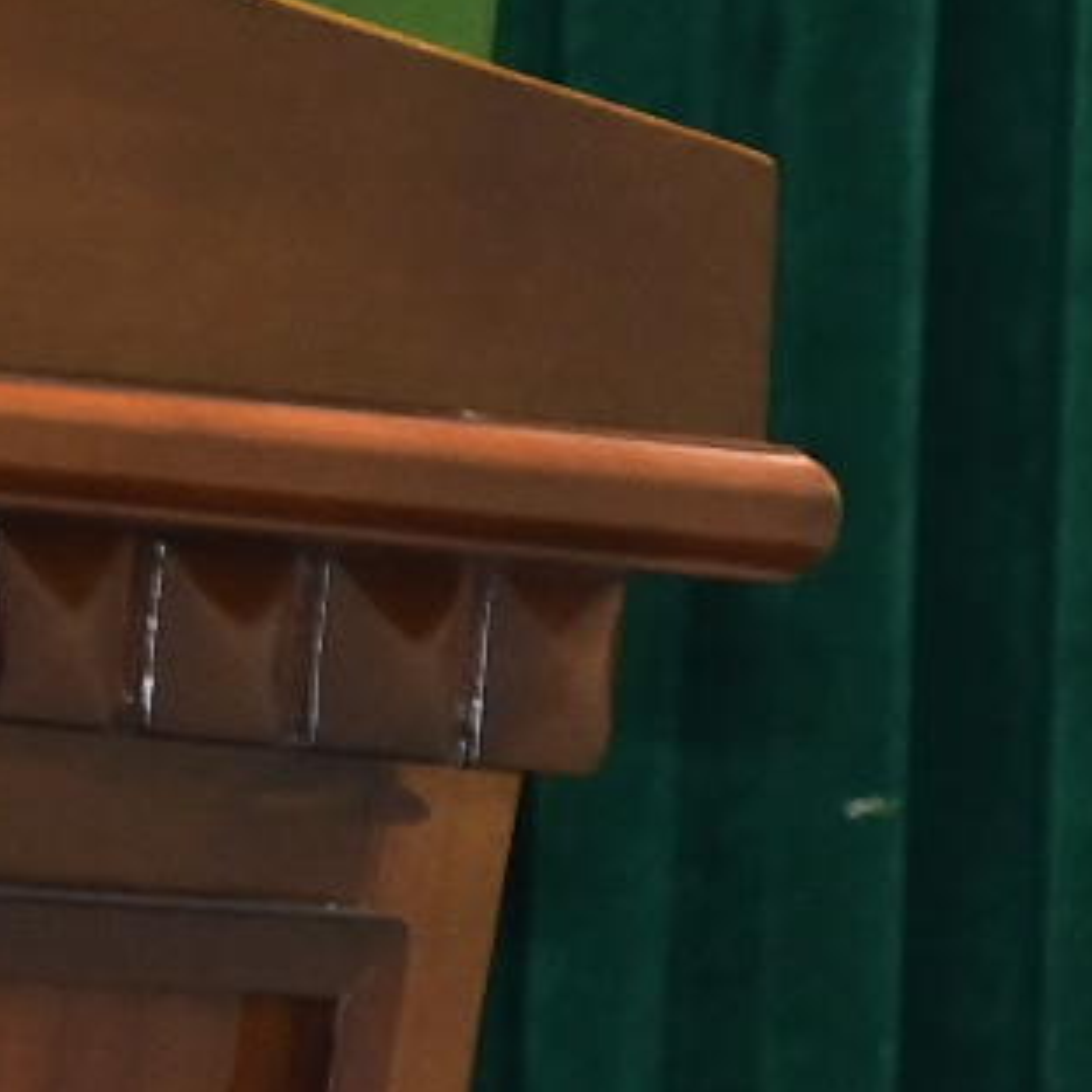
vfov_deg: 2.8
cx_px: -2706
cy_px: -1134
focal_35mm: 617
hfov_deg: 2.8
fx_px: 22021
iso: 2000
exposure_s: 1/100
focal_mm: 75
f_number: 4.5
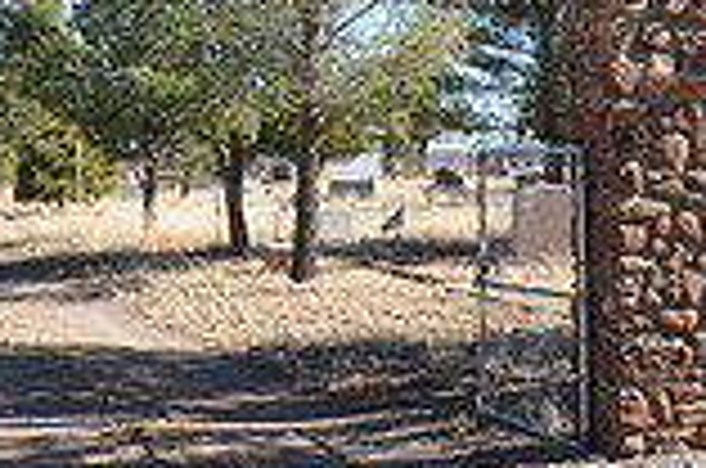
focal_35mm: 111
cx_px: 243
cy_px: -160
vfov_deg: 11.9
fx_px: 2172
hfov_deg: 18.4
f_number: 10
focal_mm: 20
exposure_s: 1/100
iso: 200
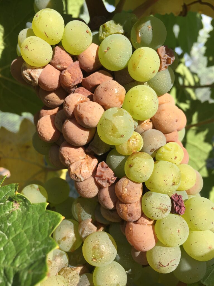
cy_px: 143
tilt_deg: -3.3
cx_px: 107
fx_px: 239
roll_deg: -4.7
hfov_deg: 48.2
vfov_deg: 61.7
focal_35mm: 29
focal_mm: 4.15
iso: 32
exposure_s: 1/760
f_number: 2.2
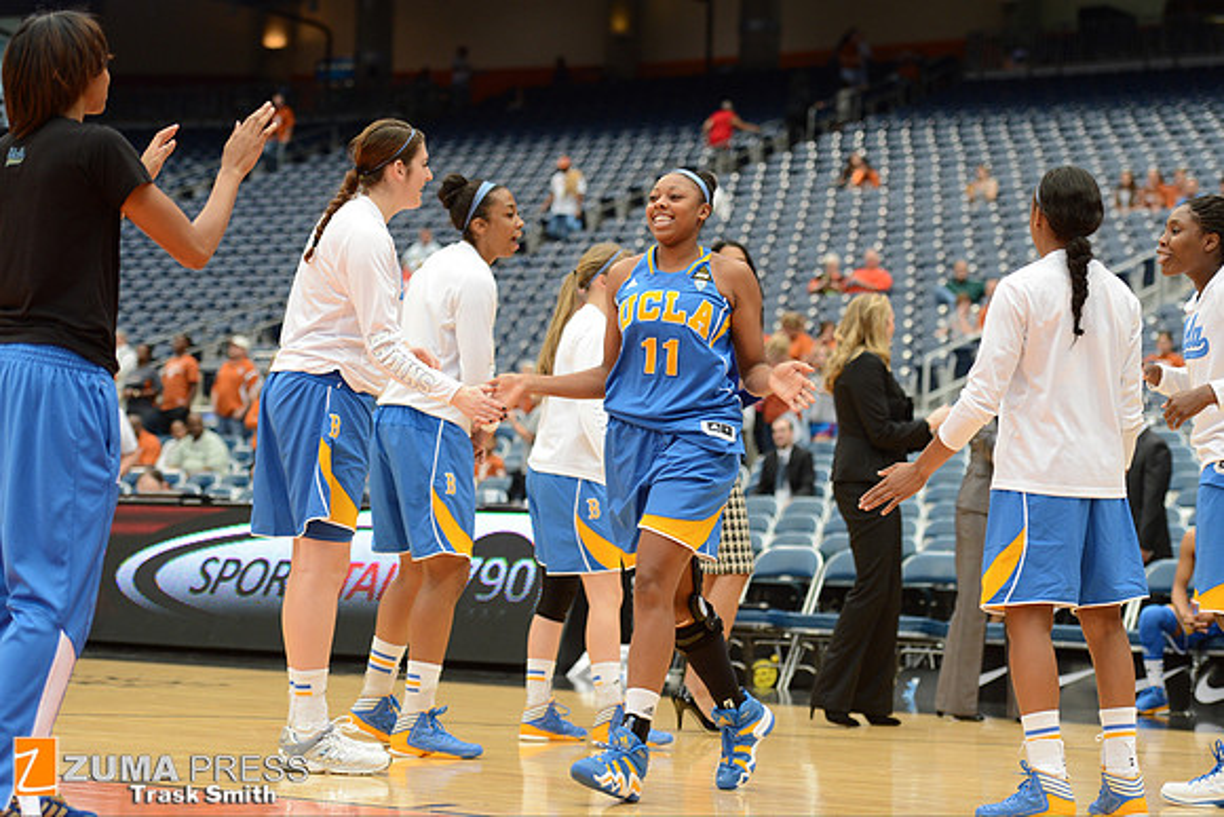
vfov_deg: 17.1
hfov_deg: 25.4
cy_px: 408
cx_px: 612
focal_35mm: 80
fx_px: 2721
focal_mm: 80
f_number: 2.8
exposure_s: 1/1250
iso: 1250
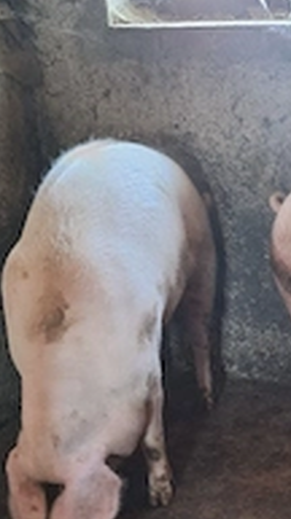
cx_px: 340
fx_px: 716
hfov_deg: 21.5
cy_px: 465
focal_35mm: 52
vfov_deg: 37.4
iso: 400
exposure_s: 1/20
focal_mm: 5.54
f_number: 1.8
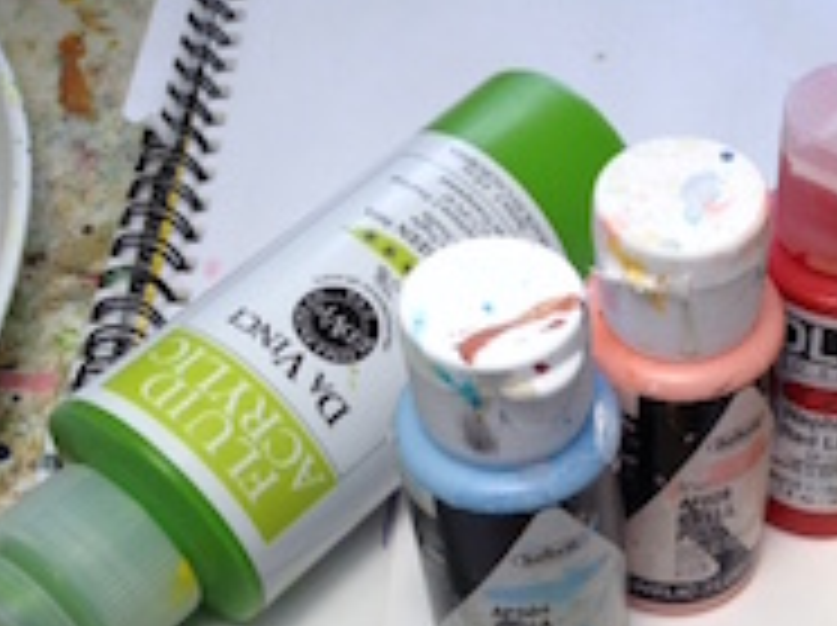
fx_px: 1594
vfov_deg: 21.6
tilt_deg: -52.6
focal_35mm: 66
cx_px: 738
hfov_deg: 28.4
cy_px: 579
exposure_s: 1/120
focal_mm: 4.28
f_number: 2.4
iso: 50
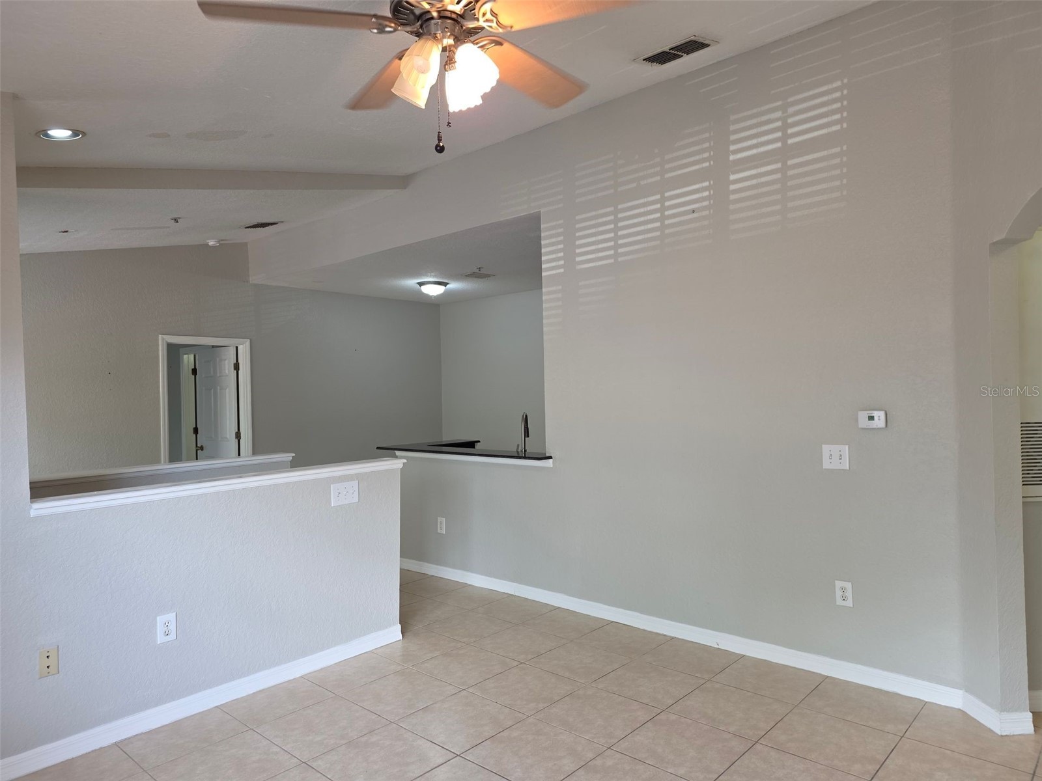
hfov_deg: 73.9
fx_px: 692
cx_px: 521
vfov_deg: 58.9
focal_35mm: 23
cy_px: 390
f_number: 1.7
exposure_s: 1/120
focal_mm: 6.3
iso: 125
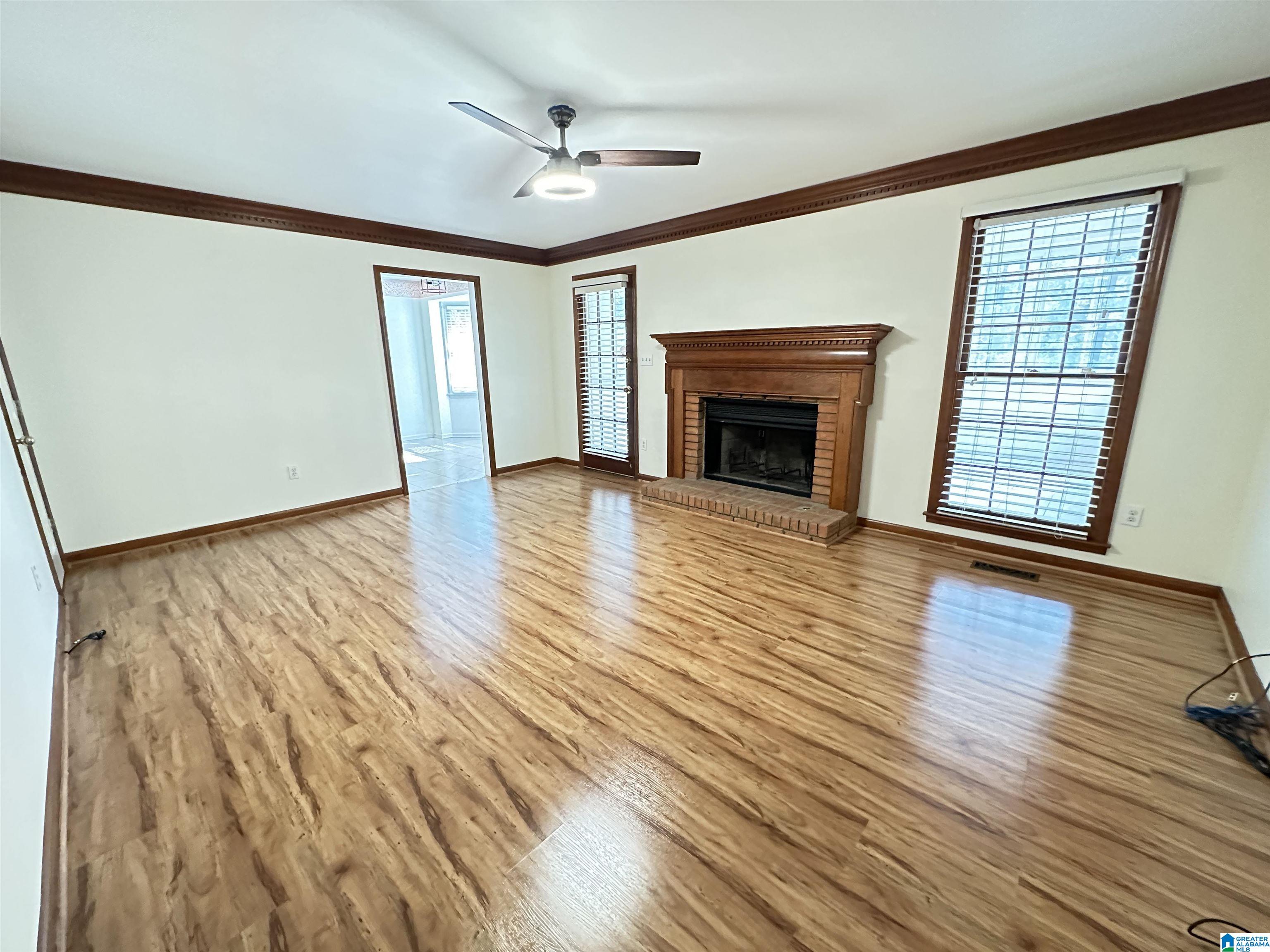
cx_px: 635
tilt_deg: -15.1
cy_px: 476
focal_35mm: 14
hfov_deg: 102.1
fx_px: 514
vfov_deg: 85.7
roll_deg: +1.7
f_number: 2.2
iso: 1000
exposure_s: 1/40
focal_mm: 2.22
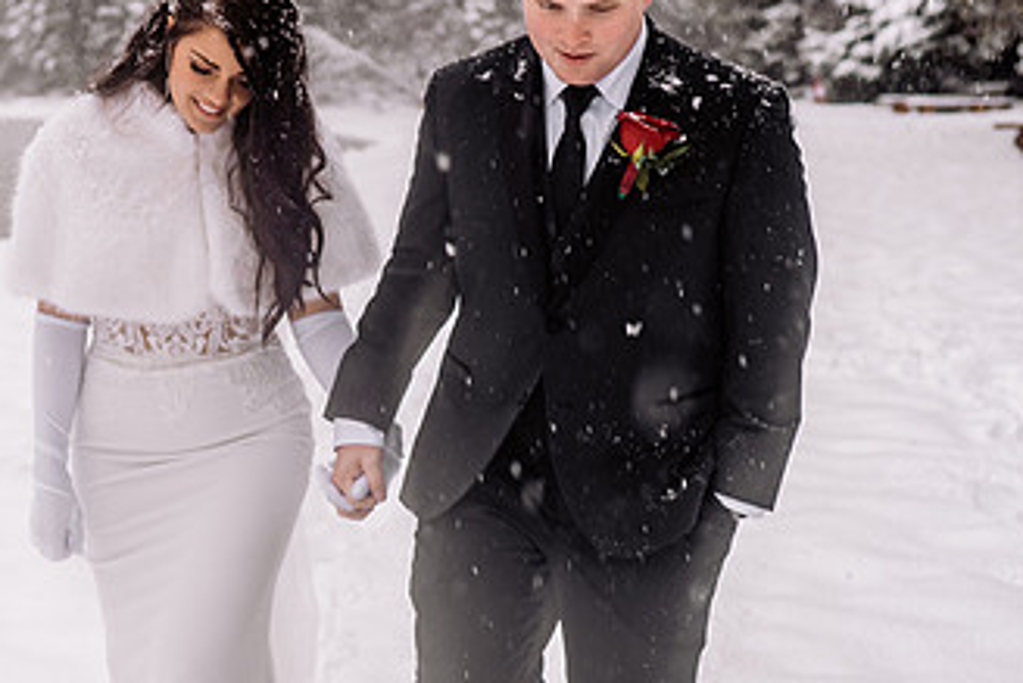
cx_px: 278
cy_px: 217
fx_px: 2047
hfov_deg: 27.7
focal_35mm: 72
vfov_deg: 18.9
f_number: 2.5
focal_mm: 35
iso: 100
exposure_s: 1/200
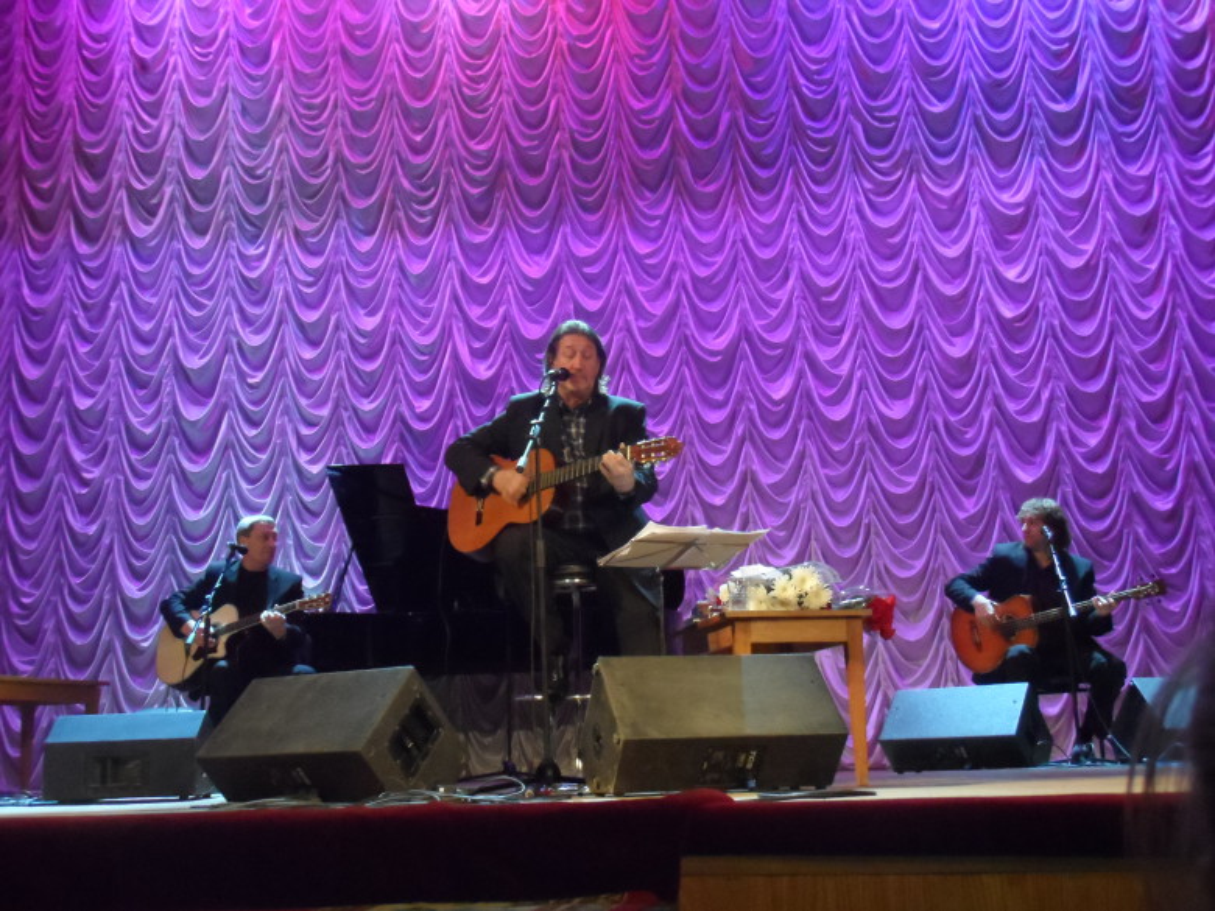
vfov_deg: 35.1
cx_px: 608
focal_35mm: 41
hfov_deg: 45.8
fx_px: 1439
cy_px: 456
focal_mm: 6.8
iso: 800
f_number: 3.7
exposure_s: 1/30
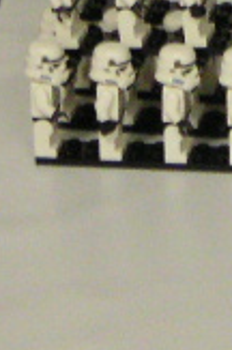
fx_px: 4407
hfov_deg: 3.0
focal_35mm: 454
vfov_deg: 4.5
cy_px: 41
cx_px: 354
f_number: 3.7
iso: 400
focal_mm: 14.4
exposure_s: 1/20
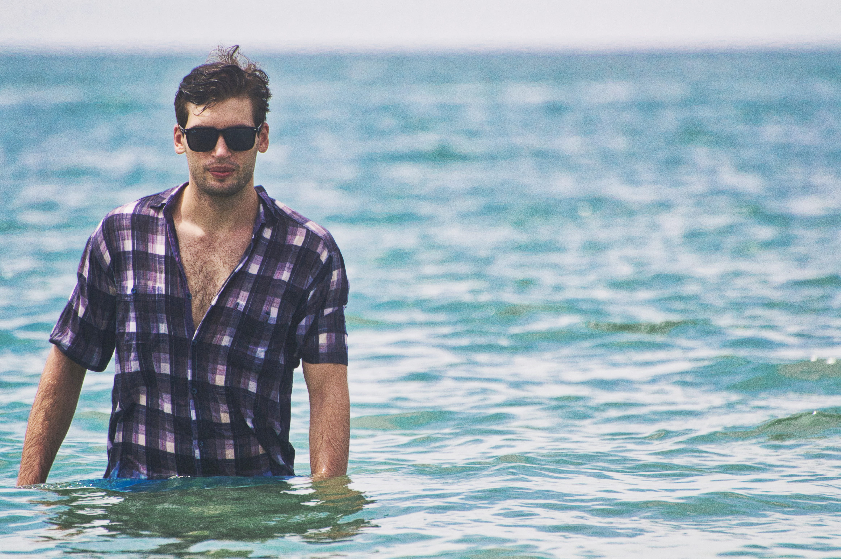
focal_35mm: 450
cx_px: 420
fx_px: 10499
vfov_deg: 3.0
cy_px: 280
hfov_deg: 4.6
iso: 800
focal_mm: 300
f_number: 5.6
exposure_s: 1/3200
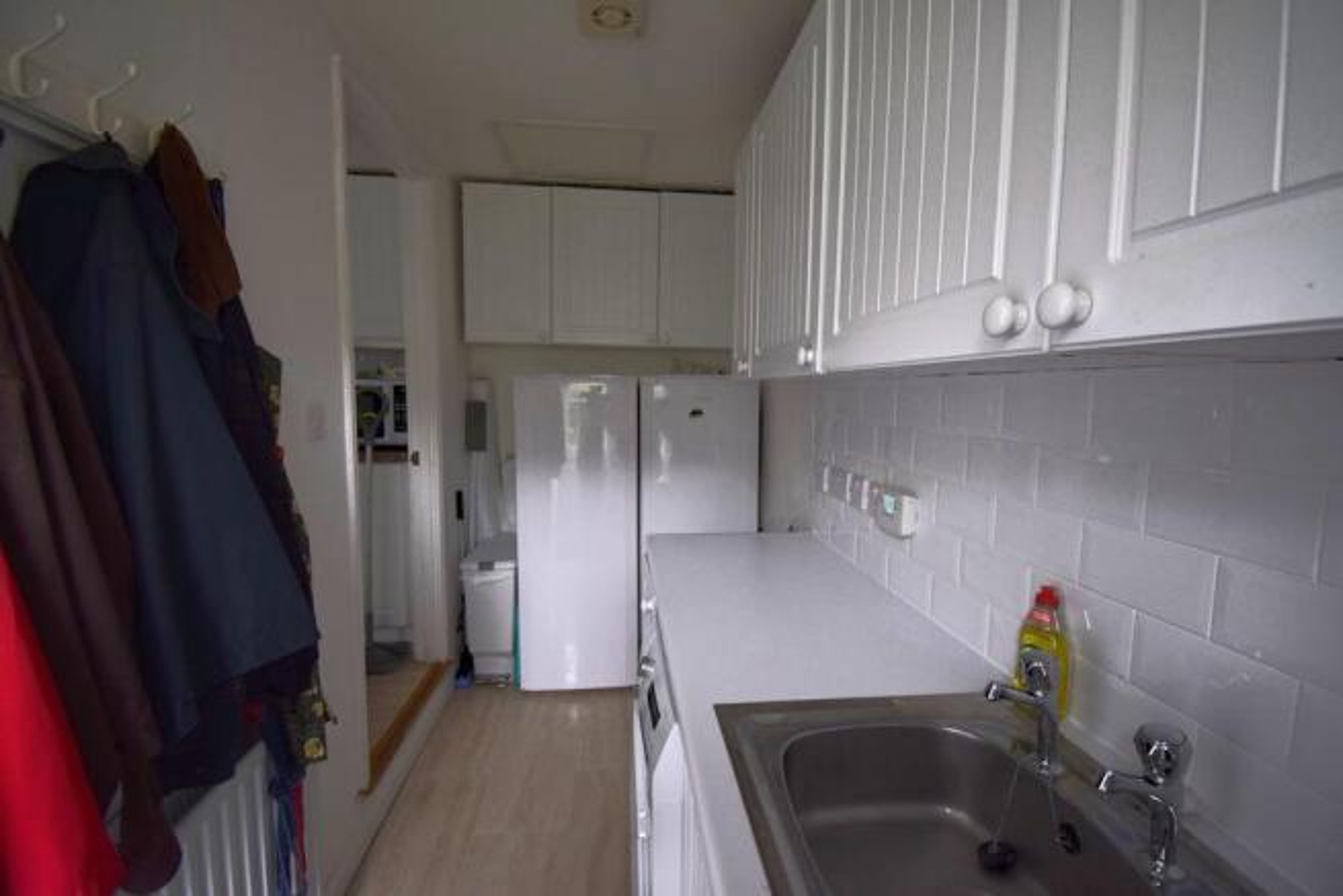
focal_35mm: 15
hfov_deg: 100.4
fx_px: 560
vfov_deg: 77.4
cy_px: 448
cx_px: 672
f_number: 4.5
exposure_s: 1/60
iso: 720
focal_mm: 10
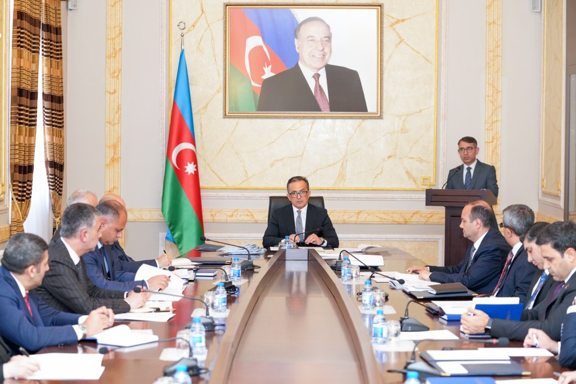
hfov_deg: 26.3
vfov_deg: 17.7
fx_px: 1232
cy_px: 192
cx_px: 288
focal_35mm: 77
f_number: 3.5
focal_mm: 77
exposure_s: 1/200
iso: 2500
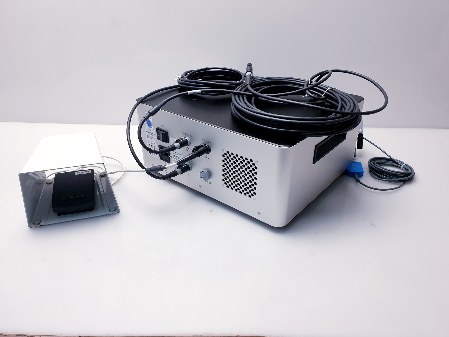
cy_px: 168
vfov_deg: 53.1
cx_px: 224
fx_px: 337
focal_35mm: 26
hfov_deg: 67.3
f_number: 2.4
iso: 64
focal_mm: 4.3
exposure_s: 1/100
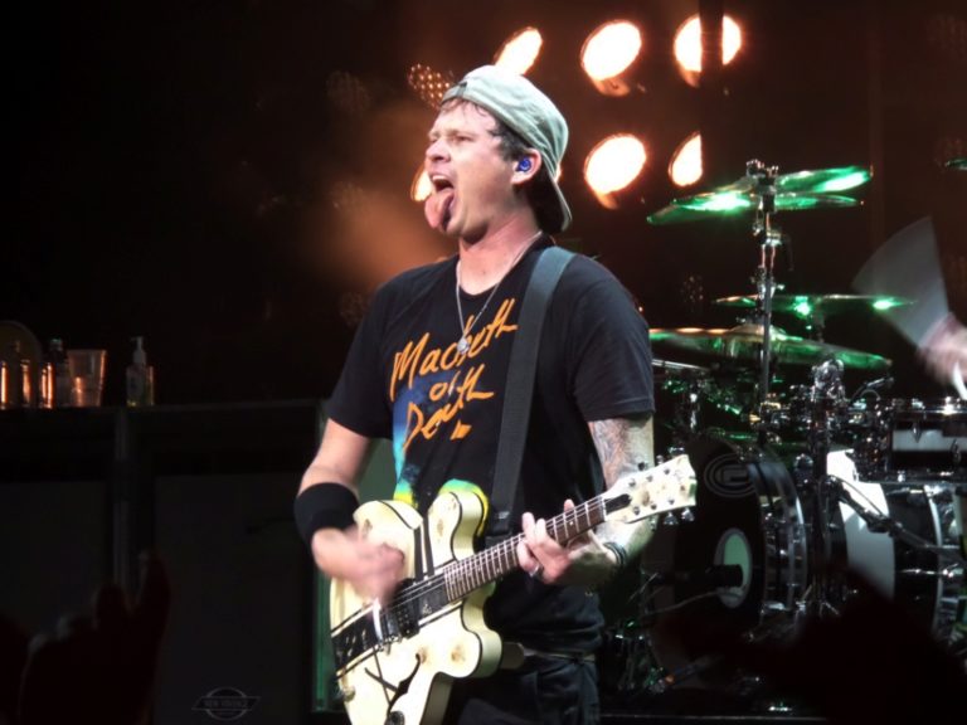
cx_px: 484
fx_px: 8548
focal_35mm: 306
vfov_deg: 4.9
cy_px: 362
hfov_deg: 6.5
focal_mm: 49.7
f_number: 5
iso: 800
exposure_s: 1/60
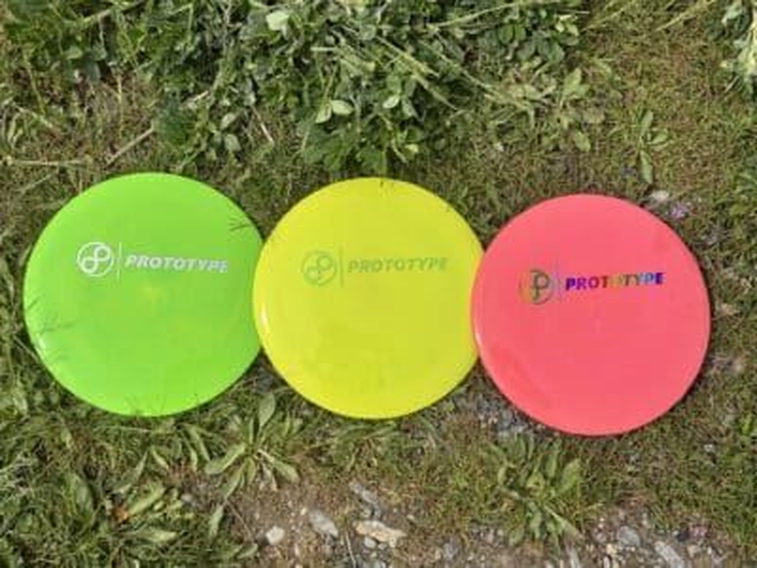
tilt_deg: -85.2
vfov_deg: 30.3
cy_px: 284
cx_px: 378
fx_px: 1050
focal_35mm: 48
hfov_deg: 39.7
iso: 64
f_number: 1.78
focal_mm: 6.76
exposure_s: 1/10526
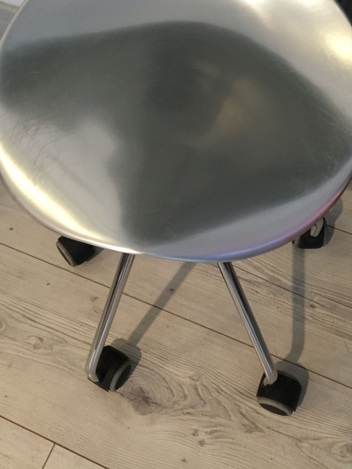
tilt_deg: -63.8
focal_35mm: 43
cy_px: 221
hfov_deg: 33.6
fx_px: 583
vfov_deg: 43.8
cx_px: 172
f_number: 2.2
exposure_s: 1/17
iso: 200
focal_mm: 4.15
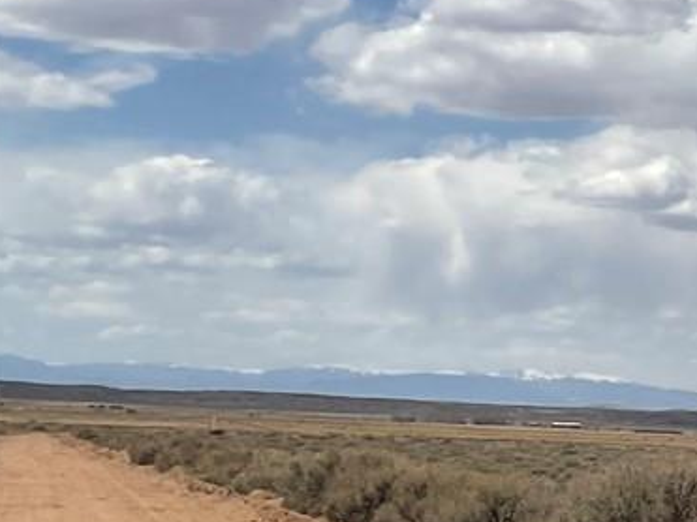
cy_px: 317
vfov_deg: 11.8
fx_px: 2516
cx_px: 1492
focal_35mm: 125
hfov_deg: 13.1
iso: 16
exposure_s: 1/4065
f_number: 1.8
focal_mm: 3
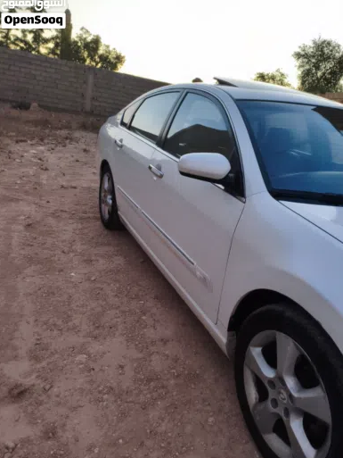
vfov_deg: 65.3
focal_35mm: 27
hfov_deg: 51.4
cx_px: 176
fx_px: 357
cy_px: 231
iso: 500
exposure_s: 1/450
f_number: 1.5
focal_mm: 4.94
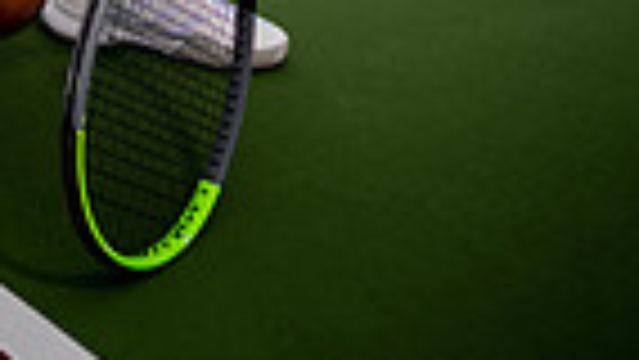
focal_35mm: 80
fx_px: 1356
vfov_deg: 11.9
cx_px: -7
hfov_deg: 25.2
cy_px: -540
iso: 50
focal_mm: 24
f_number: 1.4
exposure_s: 1/1250
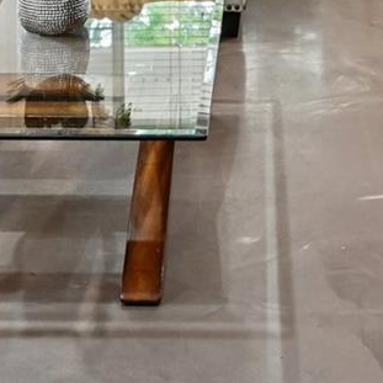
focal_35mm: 70
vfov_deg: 19.8
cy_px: -256
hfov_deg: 24.6
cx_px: 243
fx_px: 876
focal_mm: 16
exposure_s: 1/6
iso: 400
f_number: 10
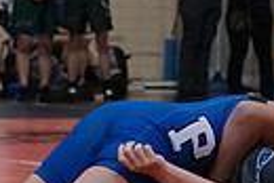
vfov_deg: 6.4
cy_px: 197
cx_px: 240
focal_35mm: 214
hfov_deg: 9.6
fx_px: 1631
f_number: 3.2
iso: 8000
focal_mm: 48
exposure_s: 1/400
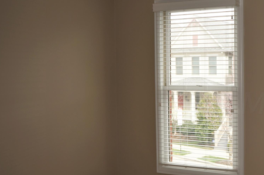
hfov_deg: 31.6
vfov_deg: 22.5
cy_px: 103
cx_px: 245
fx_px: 440
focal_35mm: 60
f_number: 4.5
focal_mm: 20
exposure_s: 1/80
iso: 100
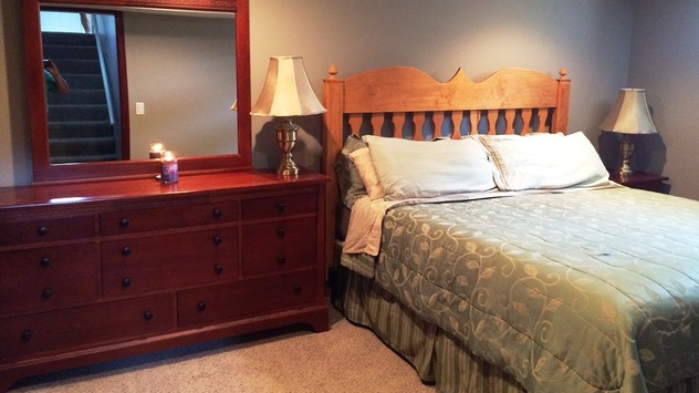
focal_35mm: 32
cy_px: 155
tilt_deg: -9.0
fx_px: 593
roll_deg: -0.4
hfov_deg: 61.0
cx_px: 351
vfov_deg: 36.5
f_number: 2.2
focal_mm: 4.15
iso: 320
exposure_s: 1/30
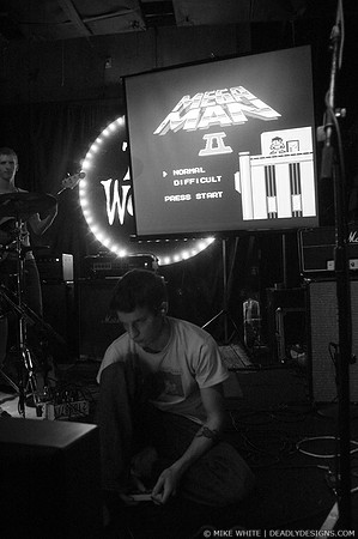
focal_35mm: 30
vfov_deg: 62.0
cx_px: 179
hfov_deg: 43.5
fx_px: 449
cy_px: 270
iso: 800
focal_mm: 20
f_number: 2.8
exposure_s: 1/15
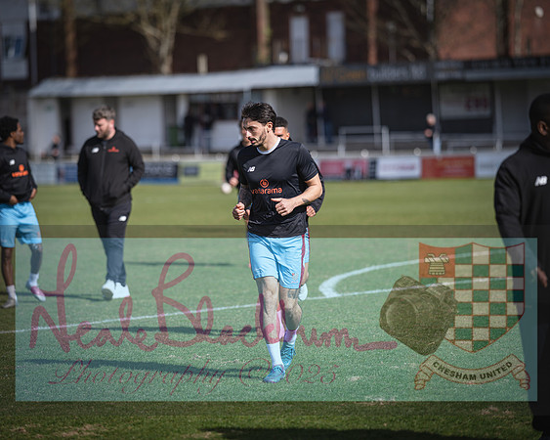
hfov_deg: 12.7
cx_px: 257
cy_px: 220
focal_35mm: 152
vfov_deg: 10.2
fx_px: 2474
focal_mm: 135
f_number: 2
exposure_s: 1/1600
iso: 32
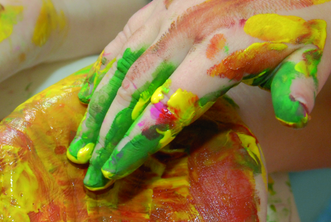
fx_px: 1721
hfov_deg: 11.0
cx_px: 73
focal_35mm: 187
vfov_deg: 7.3
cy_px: 213
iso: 320
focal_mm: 38
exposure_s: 1/80
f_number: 5.6
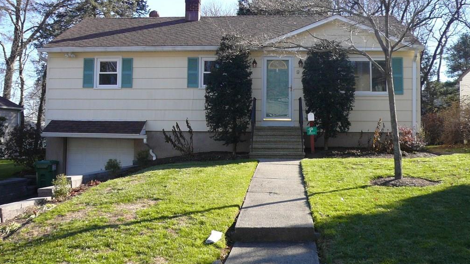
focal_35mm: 41
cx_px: 235
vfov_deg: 29.0
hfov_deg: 49.4
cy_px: 113
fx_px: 511
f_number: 2.8
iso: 100
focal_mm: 4.6
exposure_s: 1/400
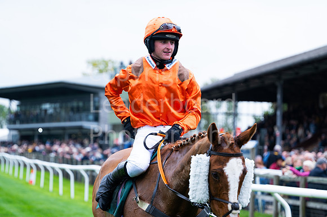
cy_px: 108
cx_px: 164
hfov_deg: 16.4
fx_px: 1135
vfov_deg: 11.0
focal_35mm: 125
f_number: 4
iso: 800
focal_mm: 125
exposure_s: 1/1000
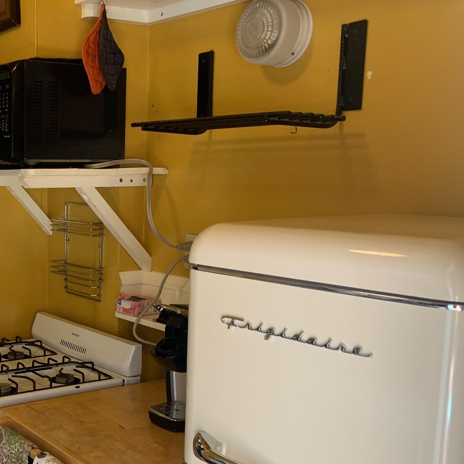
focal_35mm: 47
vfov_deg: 35.9
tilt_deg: -9.1
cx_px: 11
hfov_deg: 33.3
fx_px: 713
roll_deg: +0.4
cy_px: 291
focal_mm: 4.25
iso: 100
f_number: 1.8
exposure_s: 1/69
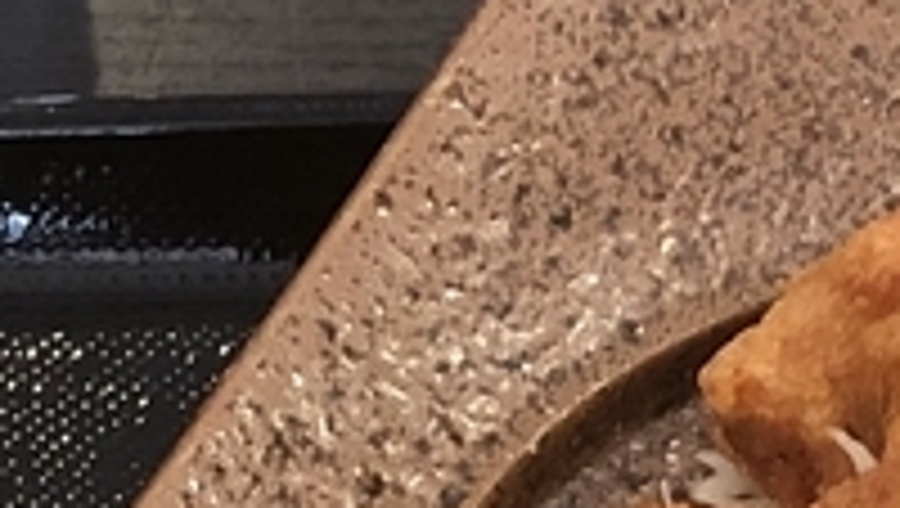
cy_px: 1560
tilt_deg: -64.5
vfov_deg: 6.1
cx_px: 50
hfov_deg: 11.7
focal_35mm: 183
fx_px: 4372
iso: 50
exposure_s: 1/15
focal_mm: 3.99
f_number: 1.8
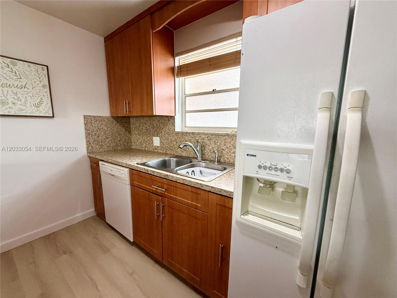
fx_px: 161
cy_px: 149
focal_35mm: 14
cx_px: 198
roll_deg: -0.6
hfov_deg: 102.1
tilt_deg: -8.5
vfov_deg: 85.7
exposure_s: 1/120
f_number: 2.2
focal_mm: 2.22
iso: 400
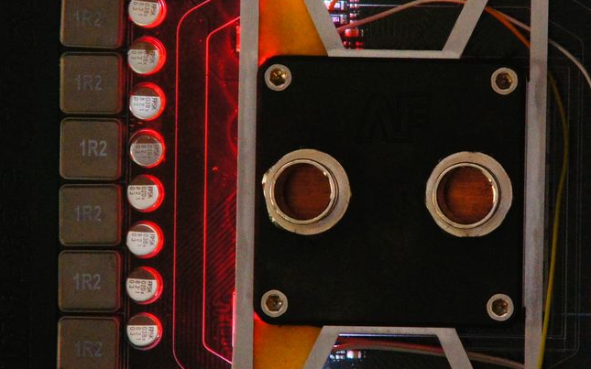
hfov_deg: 3.7
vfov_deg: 2.3
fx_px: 9164
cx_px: 372
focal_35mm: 569
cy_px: 181
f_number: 25
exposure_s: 10
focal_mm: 200
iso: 1600
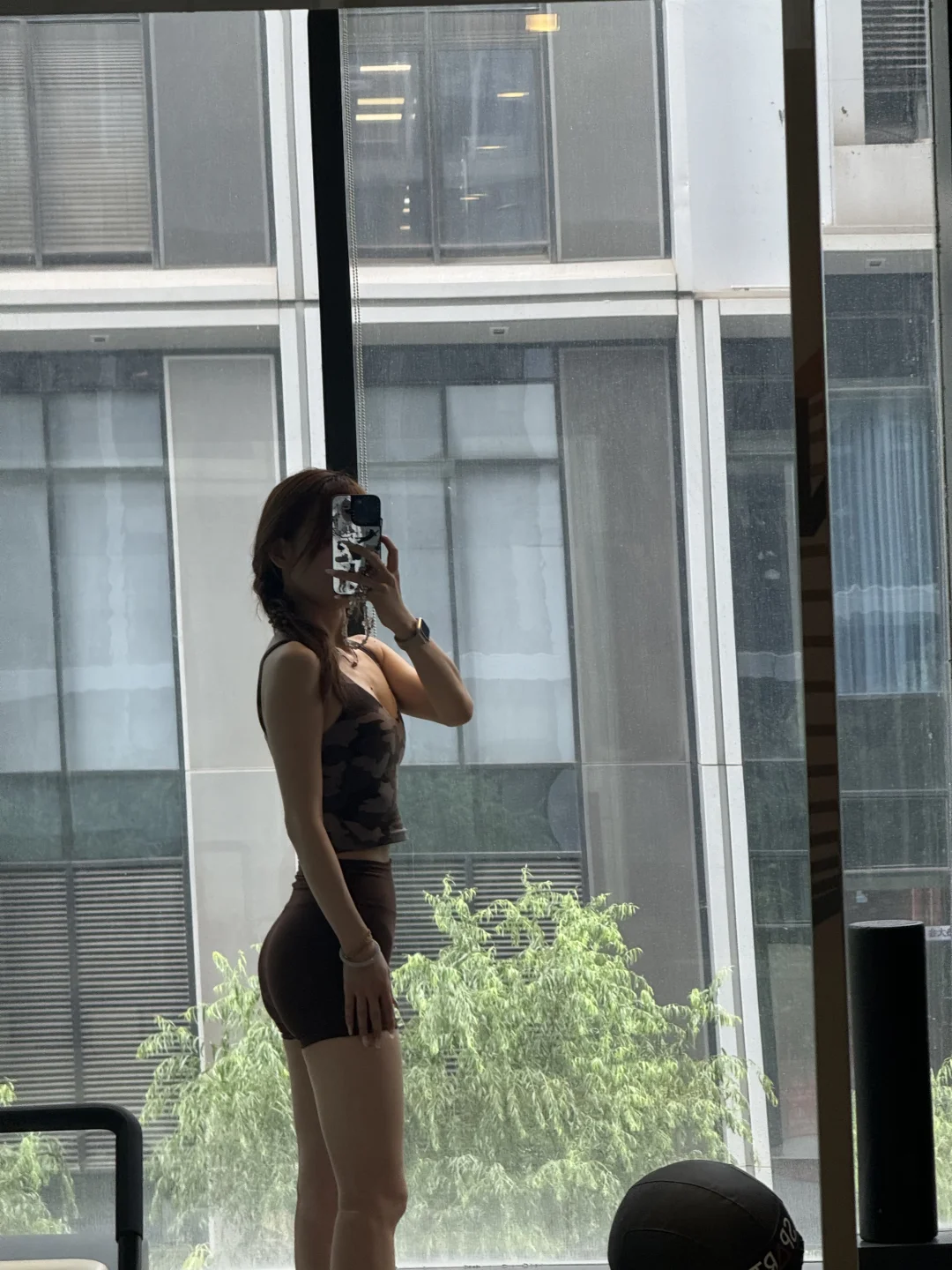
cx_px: 476
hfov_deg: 12.3
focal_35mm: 120
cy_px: 635
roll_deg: +1.8
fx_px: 4400
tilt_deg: -2.8
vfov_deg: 16.4
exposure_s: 1/101
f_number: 2.8
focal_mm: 15.66
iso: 160
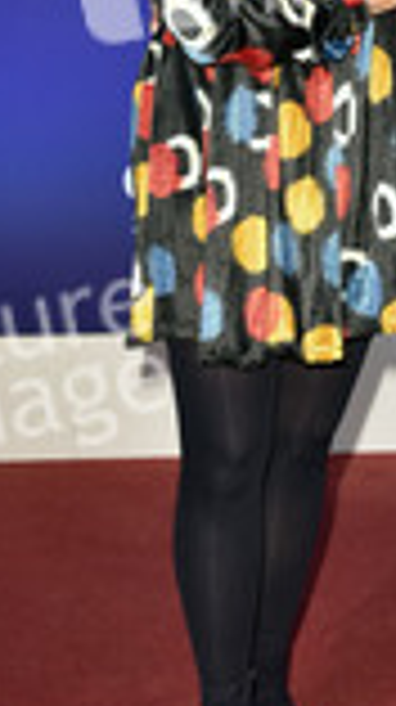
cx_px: 428
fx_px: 2396
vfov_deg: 16.7
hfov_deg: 9.4
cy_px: 162
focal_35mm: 128
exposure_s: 1/160
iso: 500
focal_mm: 48
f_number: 6.3
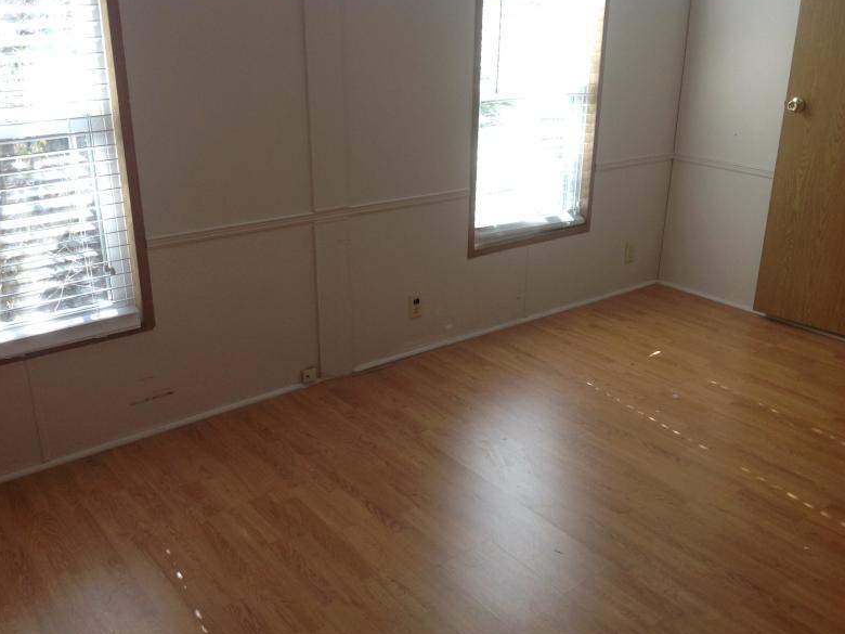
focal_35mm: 36
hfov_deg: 51.4
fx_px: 879
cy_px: 313
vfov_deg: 39.7
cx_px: 432
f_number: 2.4
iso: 64
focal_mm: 4.28
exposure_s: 1/60
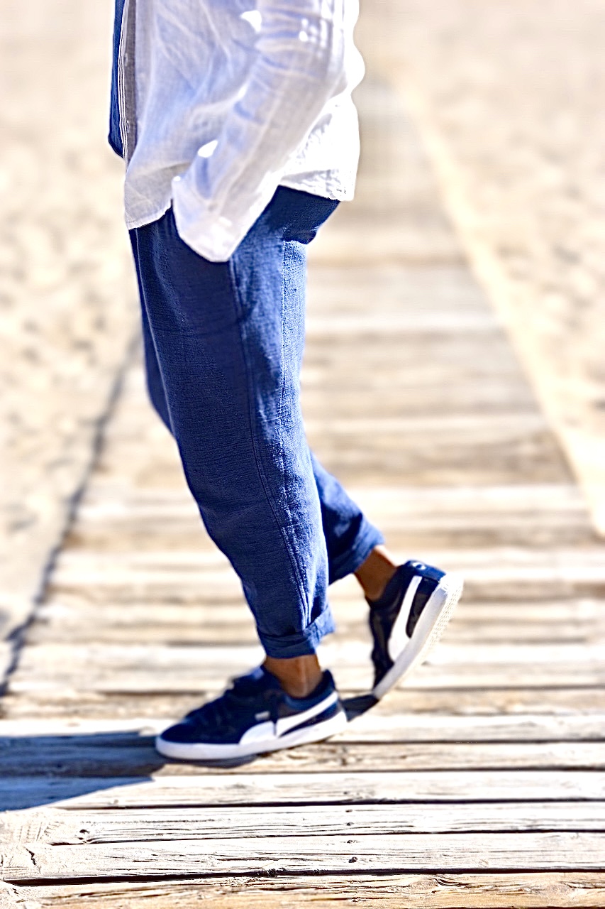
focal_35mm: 72
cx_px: 302
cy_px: 454
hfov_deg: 18.9
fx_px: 1815
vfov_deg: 28.1
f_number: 8
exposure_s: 1/500
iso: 140
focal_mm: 48
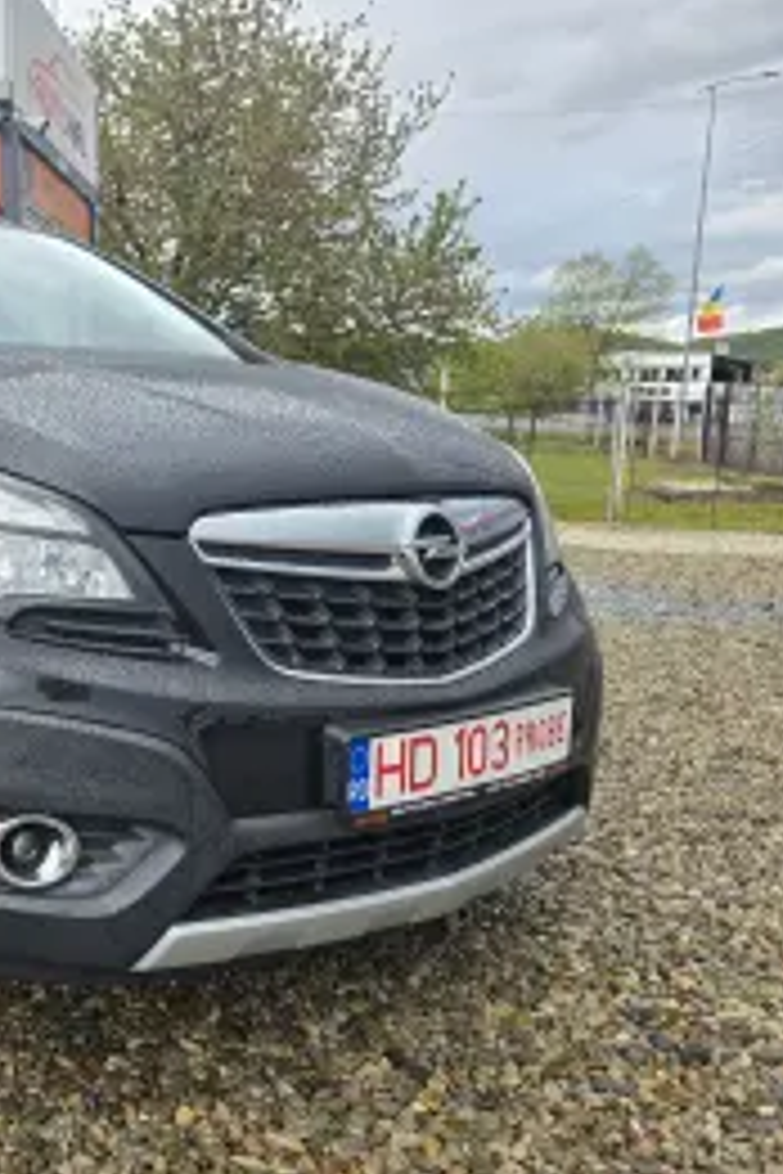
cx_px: 9
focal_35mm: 33
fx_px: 1077
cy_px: 598
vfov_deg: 57.2
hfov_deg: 36.2
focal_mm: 6.3
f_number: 1.7
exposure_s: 1/200
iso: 12
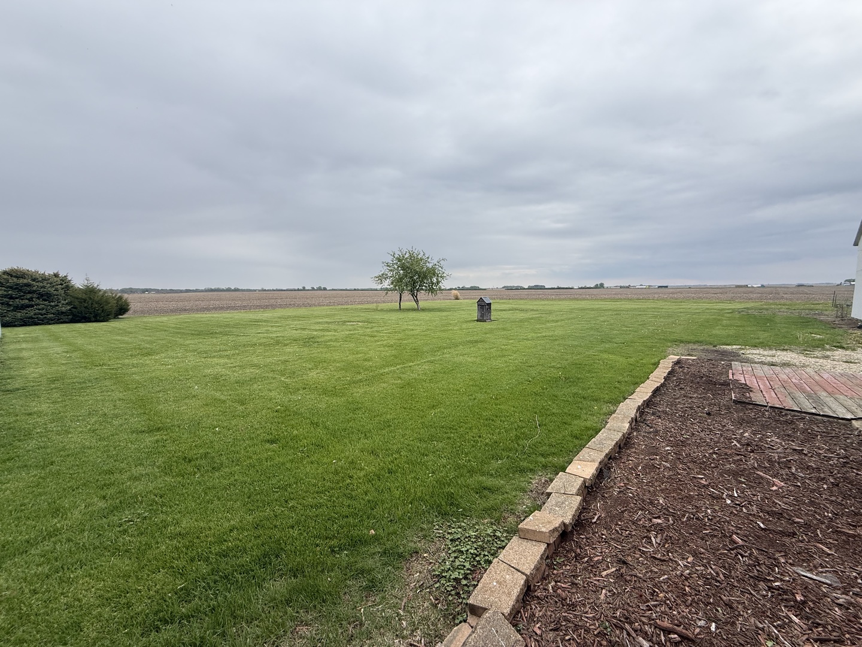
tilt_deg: -5.9
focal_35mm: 14
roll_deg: +0.3
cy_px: 324
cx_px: 431
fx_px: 349
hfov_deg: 102.1
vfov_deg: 85.7
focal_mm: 2.22
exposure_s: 1/1001
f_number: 2.2
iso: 50
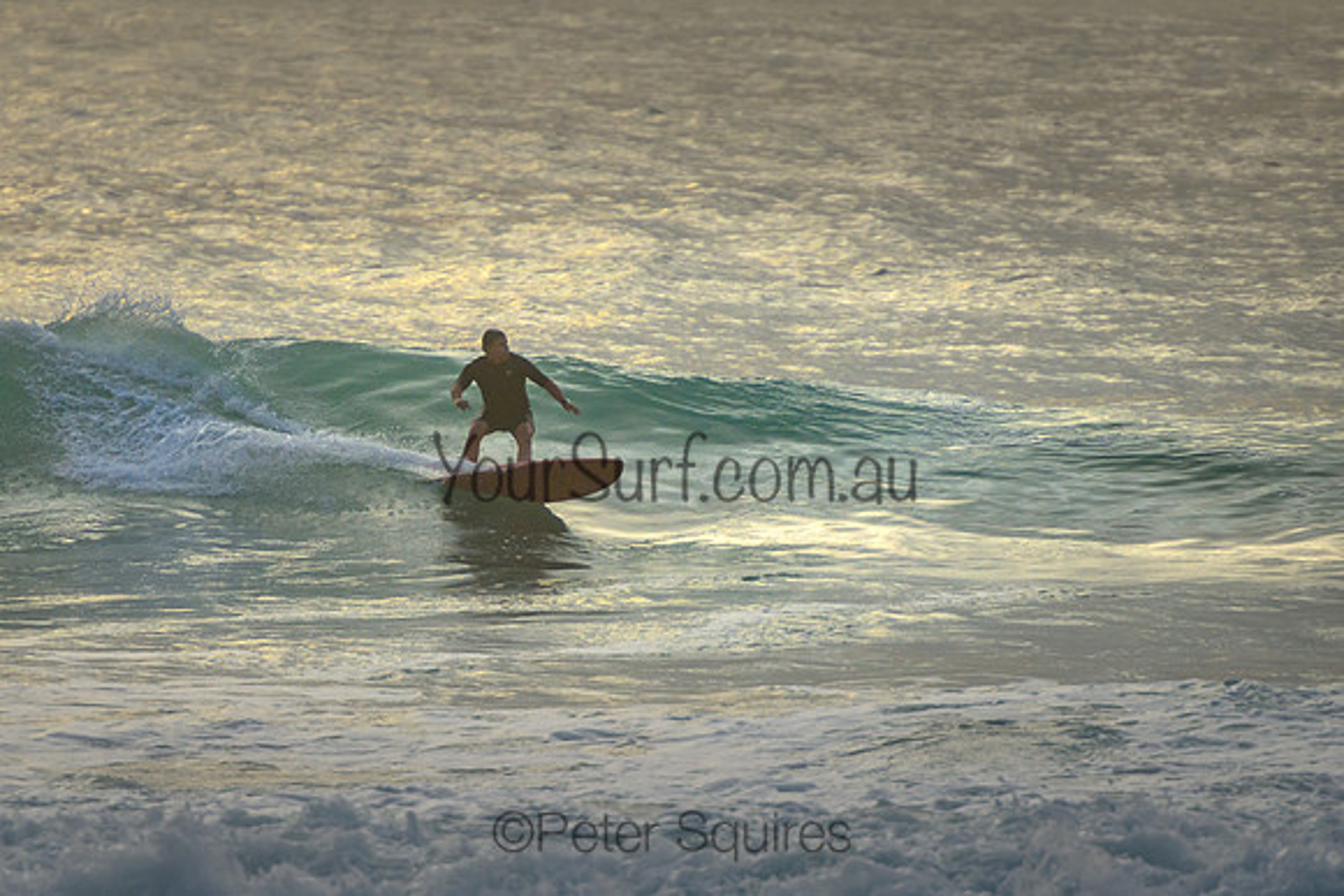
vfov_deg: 2.5
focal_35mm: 550
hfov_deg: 3.7
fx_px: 20530
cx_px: 553
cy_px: 419
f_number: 5.6
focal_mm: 400
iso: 560
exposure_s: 1/2000
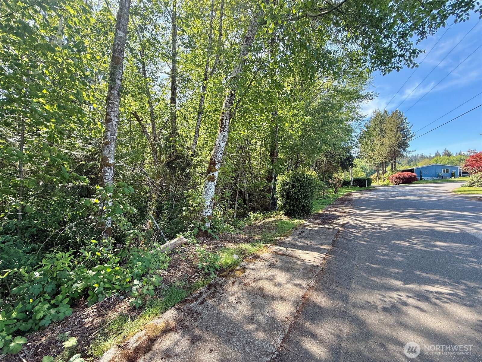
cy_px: 181
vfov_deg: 85.7
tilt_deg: -0.5
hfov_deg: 102.1
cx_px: 241
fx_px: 195
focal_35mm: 14
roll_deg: +2.2
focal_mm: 2.22
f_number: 2.2
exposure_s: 1/188
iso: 64
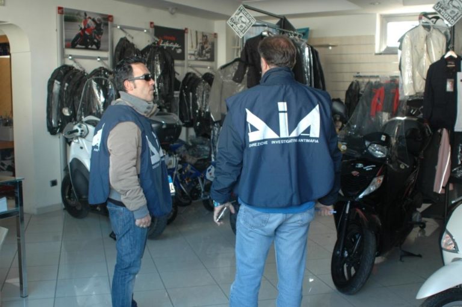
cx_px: 231
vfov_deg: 31.9
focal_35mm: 42
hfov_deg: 46.4
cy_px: 154
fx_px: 539
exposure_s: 1/50
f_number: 3.5
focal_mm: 28
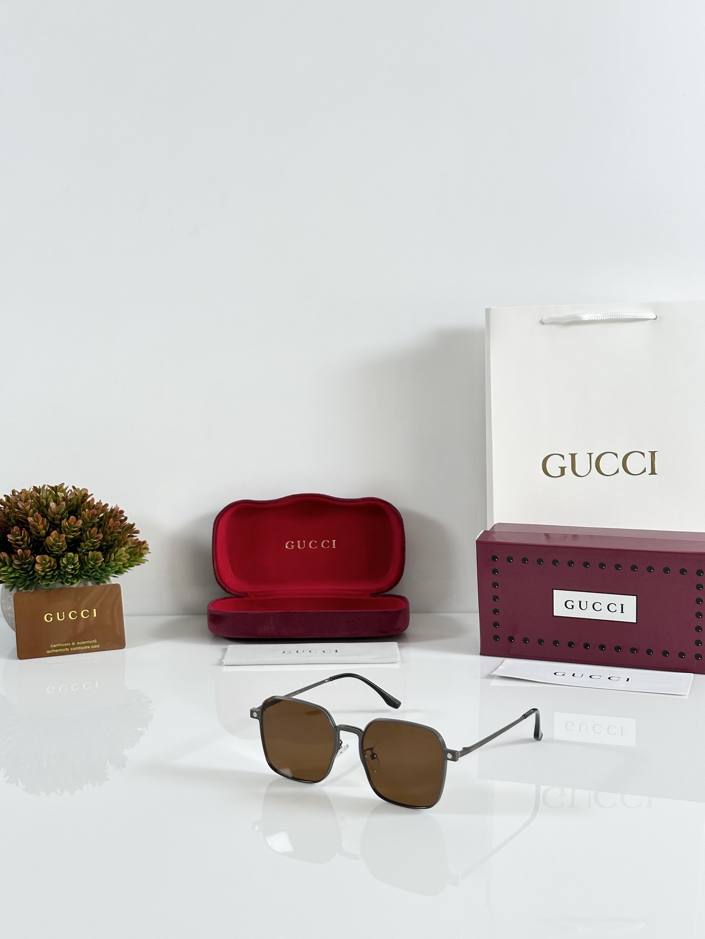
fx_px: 1303
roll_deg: +0.2
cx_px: 352
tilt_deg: -8.4
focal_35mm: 48
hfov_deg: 30.3
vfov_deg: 39.7
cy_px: 470
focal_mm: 6.86
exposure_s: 1/100
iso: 64
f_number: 1.78
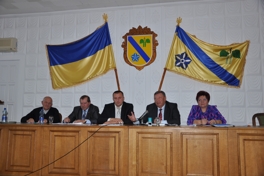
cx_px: 132
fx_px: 264
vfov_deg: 36.8
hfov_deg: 53.2
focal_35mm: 36
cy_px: 88
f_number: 3.8
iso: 200
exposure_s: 1/60
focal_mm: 24
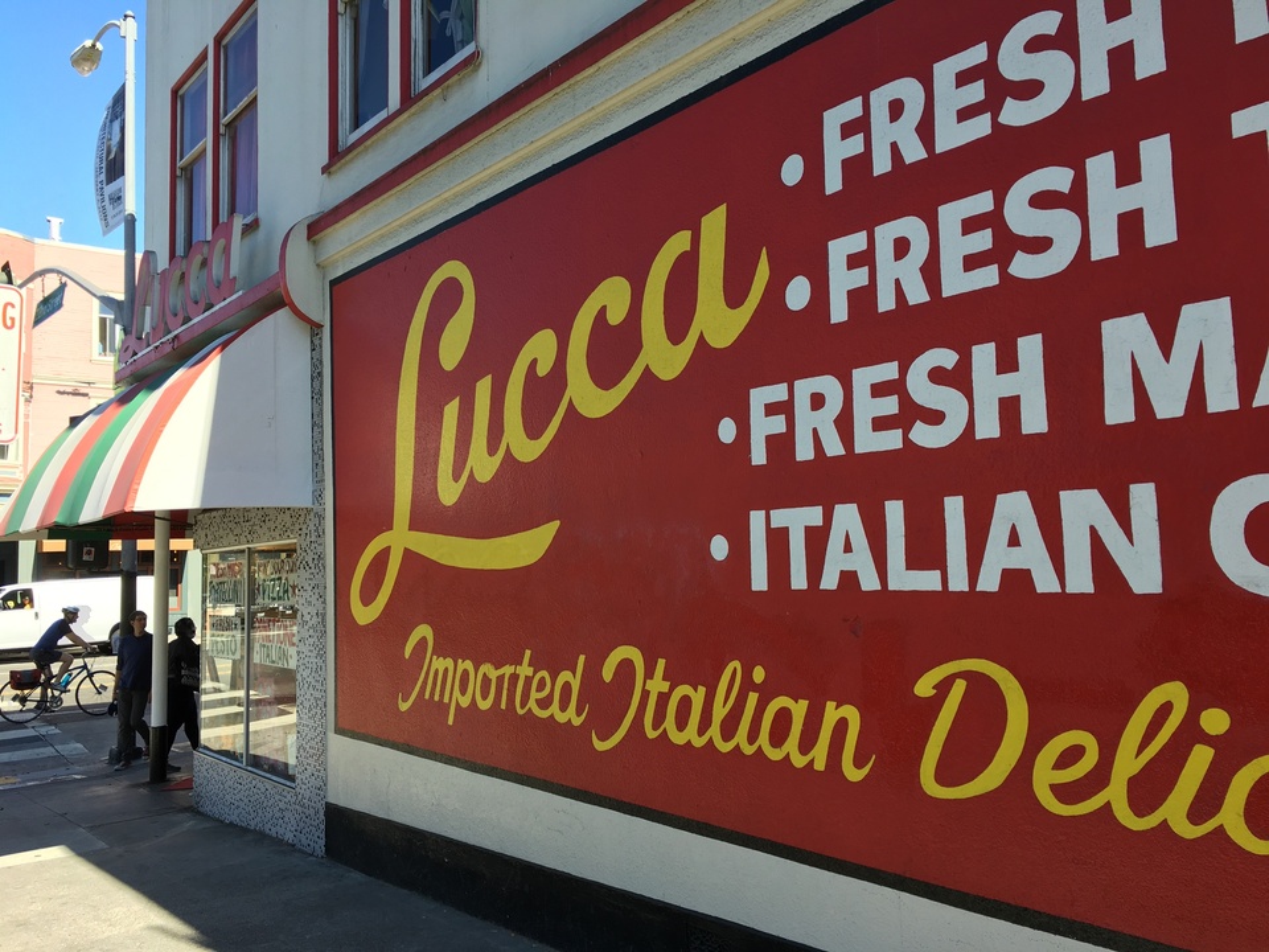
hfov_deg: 61.7
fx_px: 1063
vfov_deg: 48.2
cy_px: 476
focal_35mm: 29
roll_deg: +0.6
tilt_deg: +5.0
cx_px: 634
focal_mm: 4.15
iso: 25
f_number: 2.2
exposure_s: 1/392
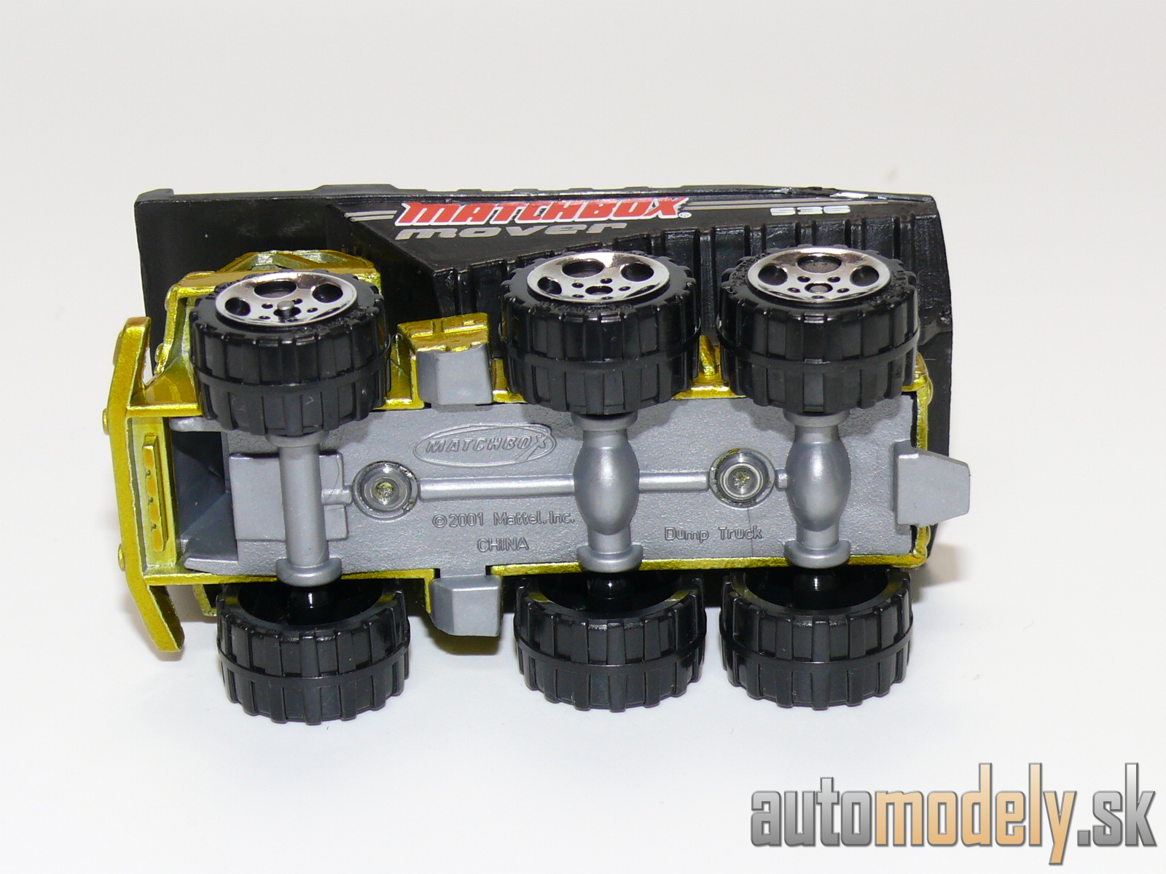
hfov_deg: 22.0
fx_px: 2998
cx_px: 583
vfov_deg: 16.6
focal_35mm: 89
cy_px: 437
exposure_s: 1/30
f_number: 4
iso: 100
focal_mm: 12.5
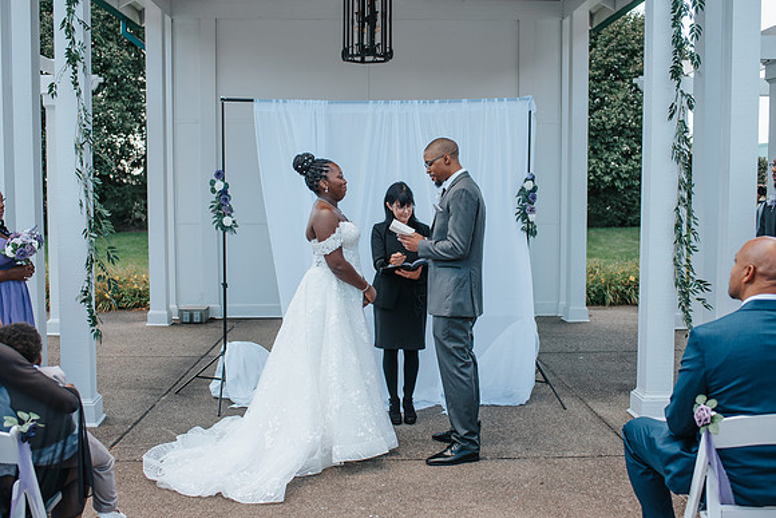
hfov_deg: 48.5
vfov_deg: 33.4
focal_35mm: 40
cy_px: 246
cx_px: 384
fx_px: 862
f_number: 3.2
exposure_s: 1/1000
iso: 200
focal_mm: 35
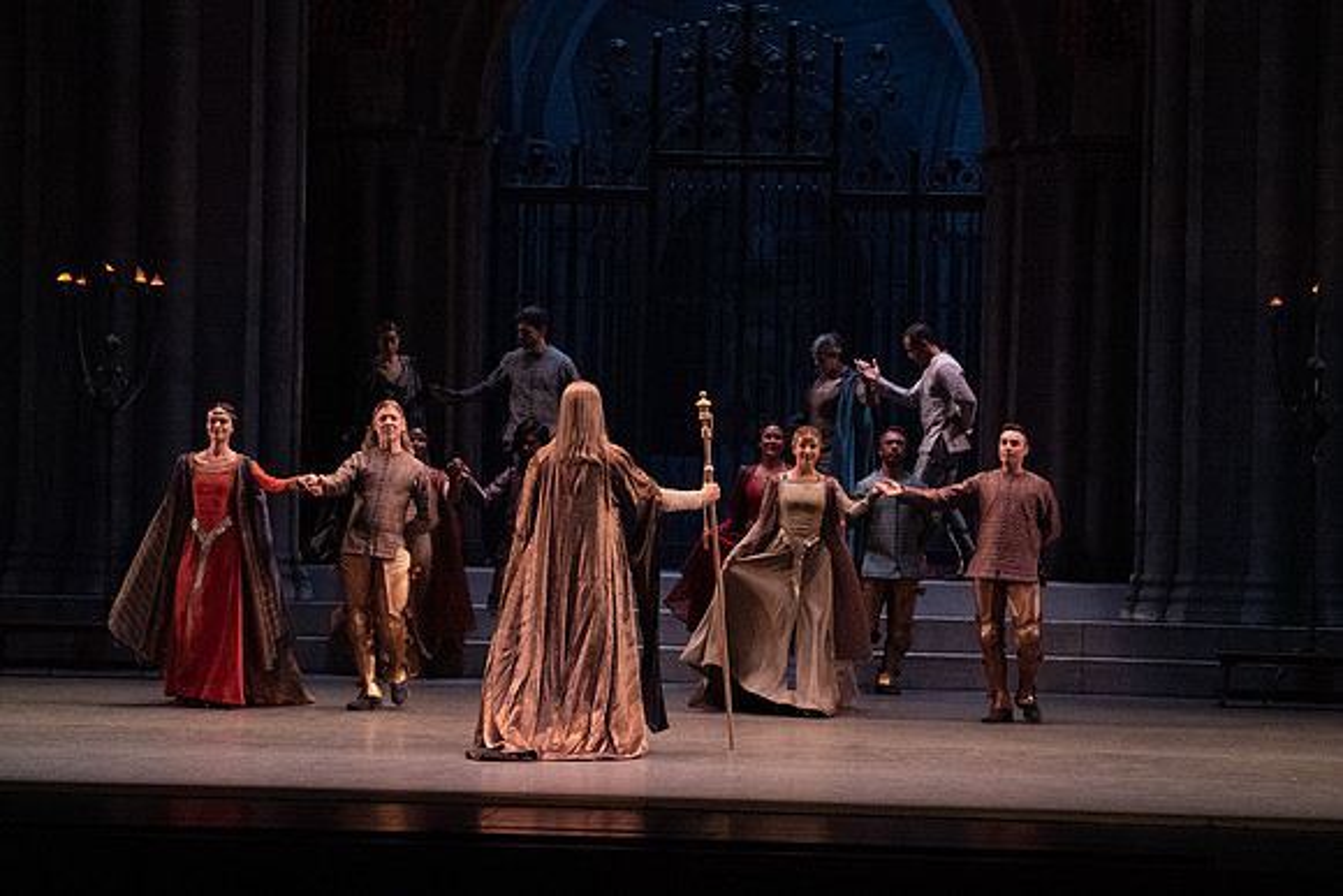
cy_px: 448
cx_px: 672
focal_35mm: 124
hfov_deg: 16.5
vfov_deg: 11.1
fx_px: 4627
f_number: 9
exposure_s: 1/320
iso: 20000
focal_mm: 124
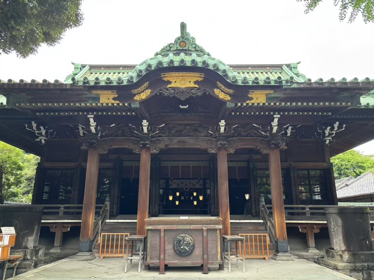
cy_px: 140
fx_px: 281
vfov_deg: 53.1
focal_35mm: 26
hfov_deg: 67.3
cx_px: 187
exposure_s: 1/121
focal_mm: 5.96
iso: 32
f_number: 1.6
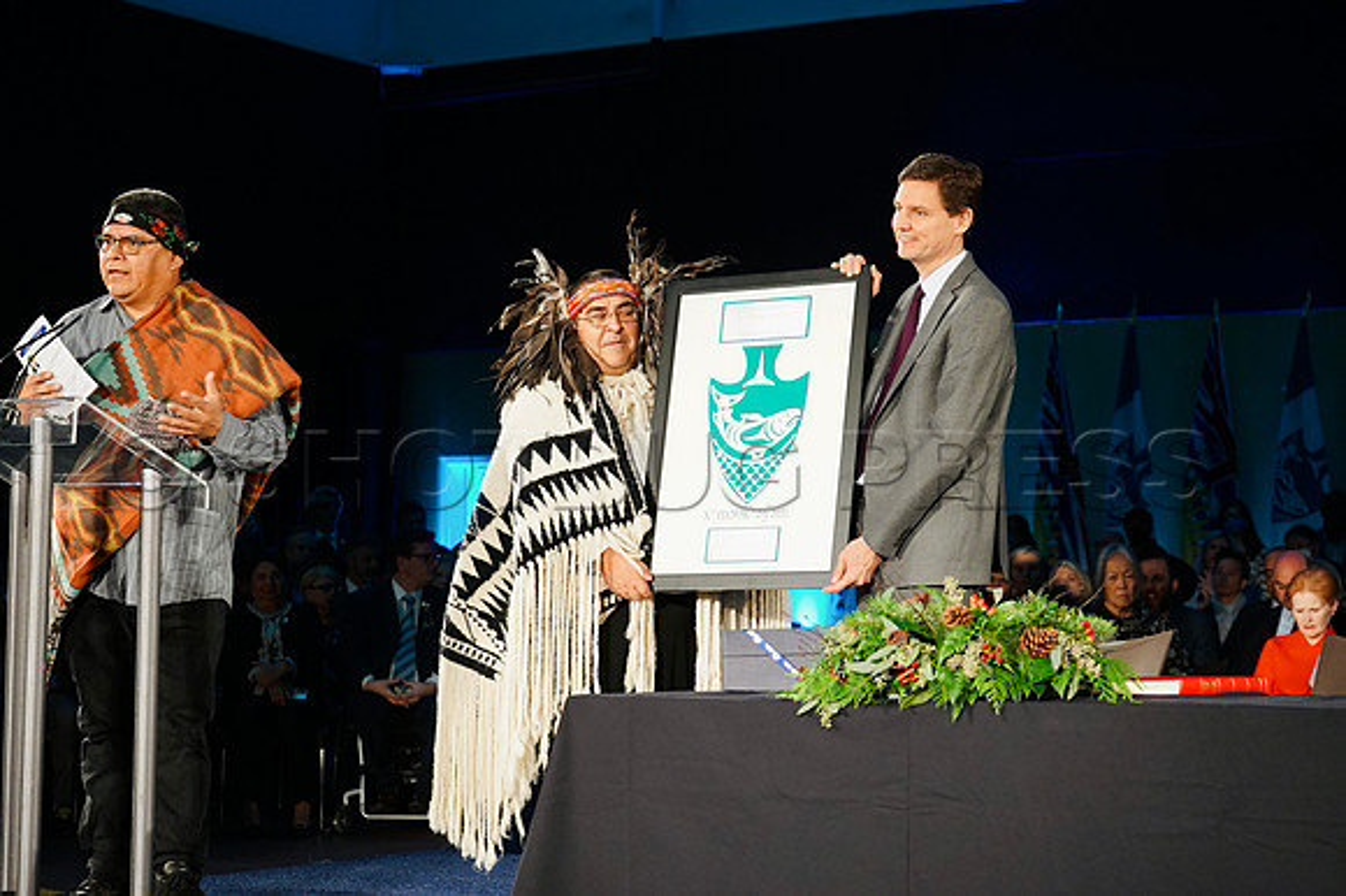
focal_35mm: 70
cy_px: 448
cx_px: 673
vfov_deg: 19.4
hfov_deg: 28.9
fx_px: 2616
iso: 2000
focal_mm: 70
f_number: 5.6
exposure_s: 1/160
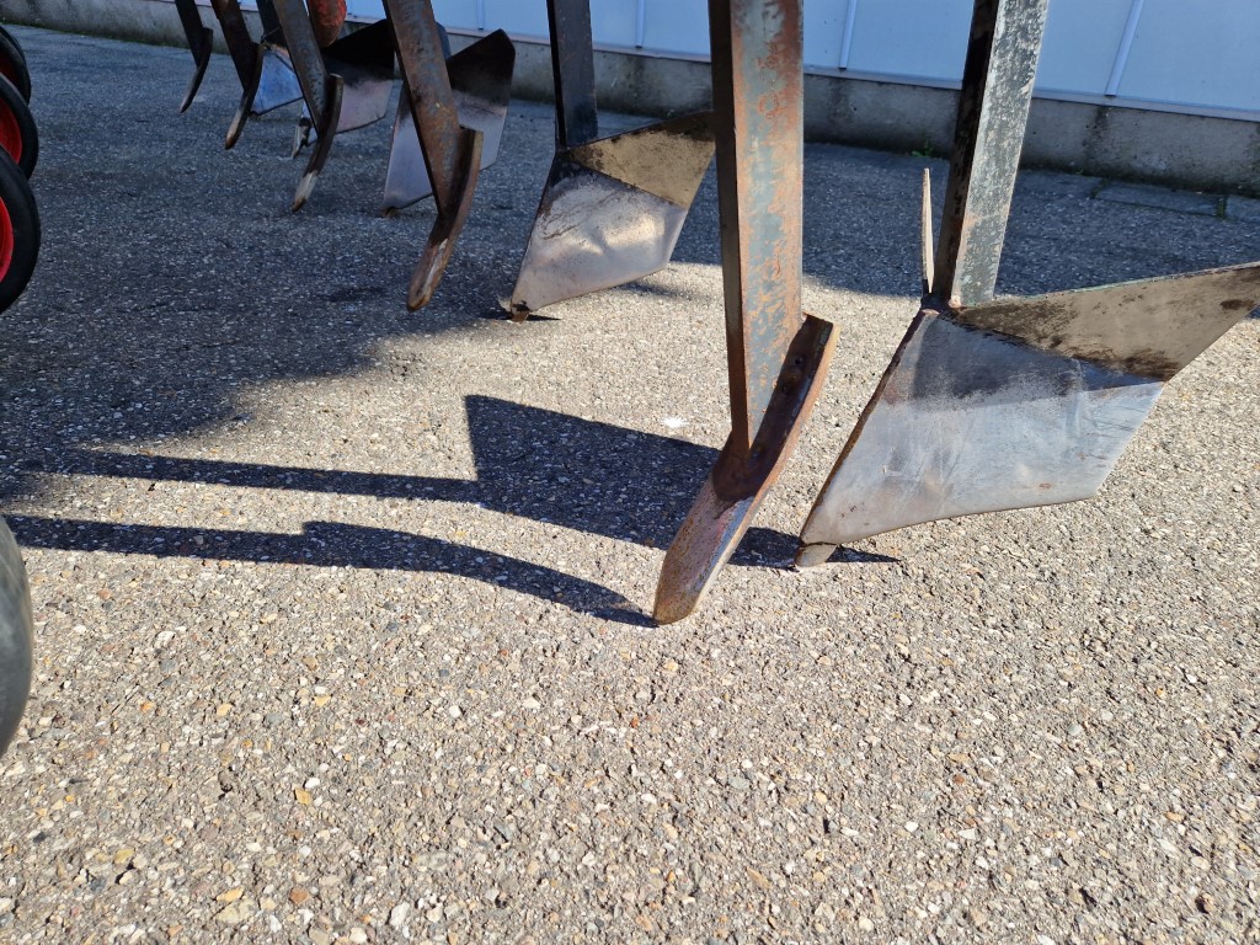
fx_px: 837
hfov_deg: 73.9
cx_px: 630
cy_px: 472
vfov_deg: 58.9
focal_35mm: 23
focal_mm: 5.4
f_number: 1.8
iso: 50
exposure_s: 1/530
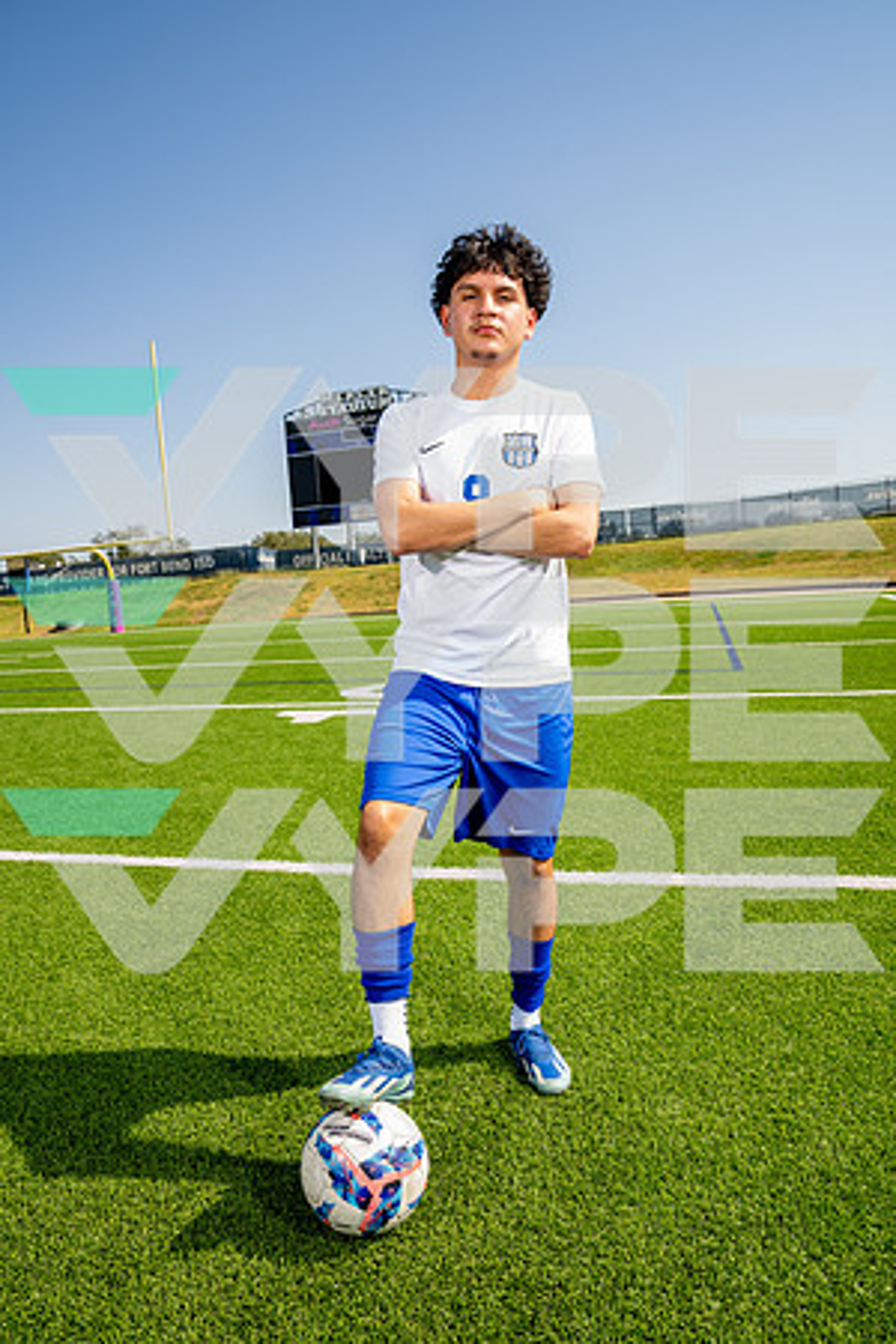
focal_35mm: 24
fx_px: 896
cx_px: 448
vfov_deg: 73.7
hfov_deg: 53.1
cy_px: 672
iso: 50
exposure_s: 1/125
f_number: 7.1
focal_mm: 24
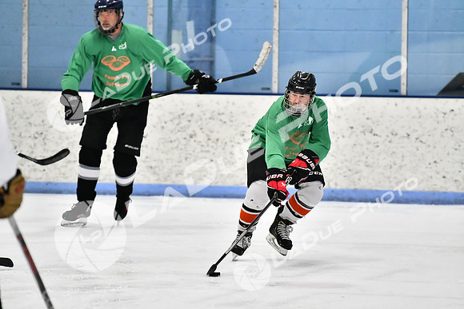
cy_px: 154
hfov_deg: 6.9
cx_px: 232
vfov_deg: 4.6
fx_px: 3867
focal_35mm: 300
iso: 6400
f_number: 2.8
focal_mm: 200
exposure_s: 1/1600
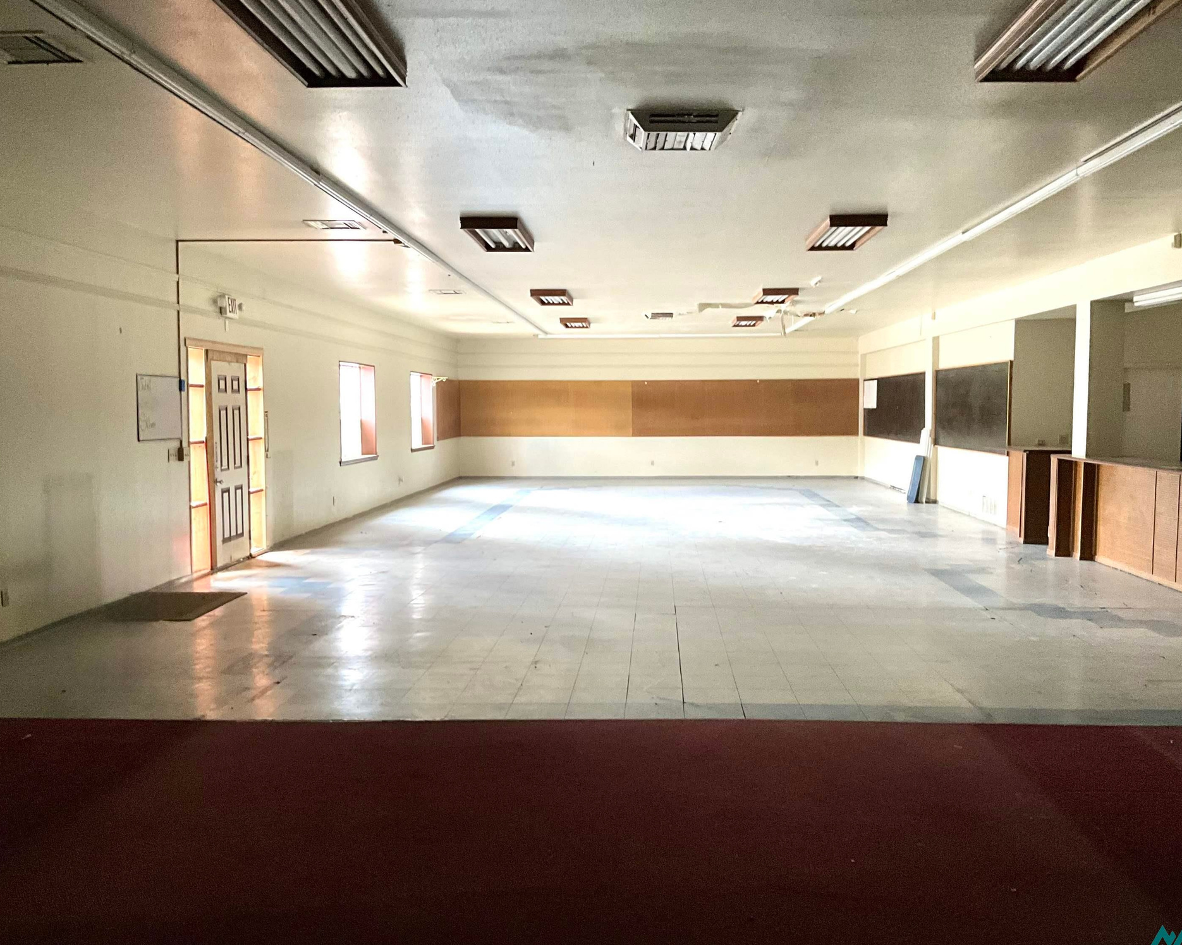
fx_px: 1084
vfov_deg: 47.1
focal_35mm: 31
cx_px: 635
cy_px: 477
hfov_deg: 57.1
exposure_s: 1/60
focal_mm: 3
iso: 250
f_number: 1.8
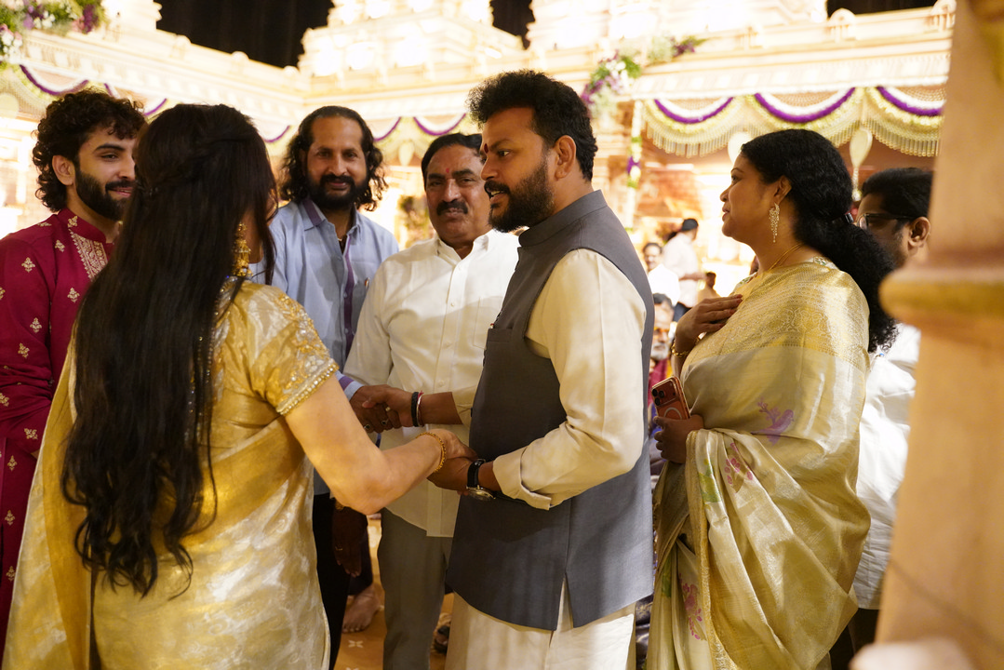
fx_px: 837
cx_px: 502
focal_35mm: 30
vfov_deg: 43.6
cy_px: 335
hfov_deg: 61.9
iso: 8000
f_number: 2.8
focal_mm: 30
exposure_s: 1/250
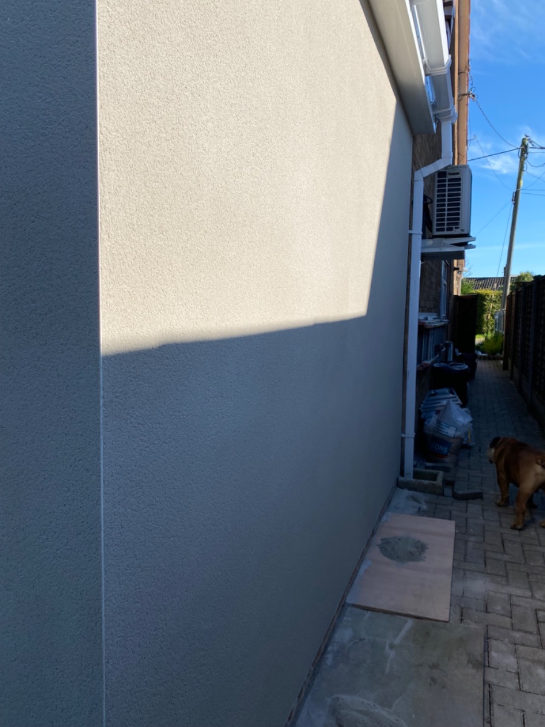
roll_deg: +0.4
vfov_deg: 67.3
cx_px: 272
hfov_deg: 53.1
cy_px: 364
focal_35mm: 26
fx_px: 546
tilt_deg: -6.2
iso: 32
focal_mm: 4.25
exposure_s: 1/2410
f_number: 1.8
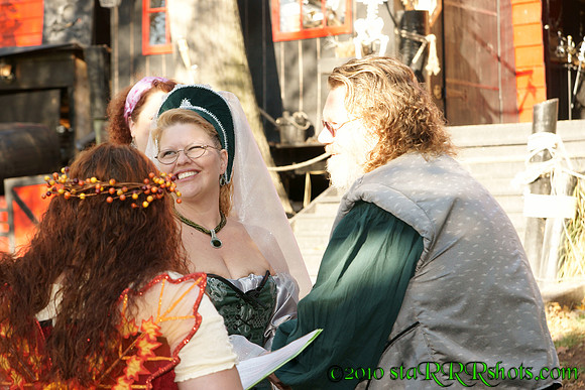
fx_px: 1828
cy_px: 195
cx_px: 292
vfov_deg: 12.2
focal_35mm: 112
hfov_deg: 18.2
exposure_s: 1/160
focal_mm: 75
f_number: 5.6
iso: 400
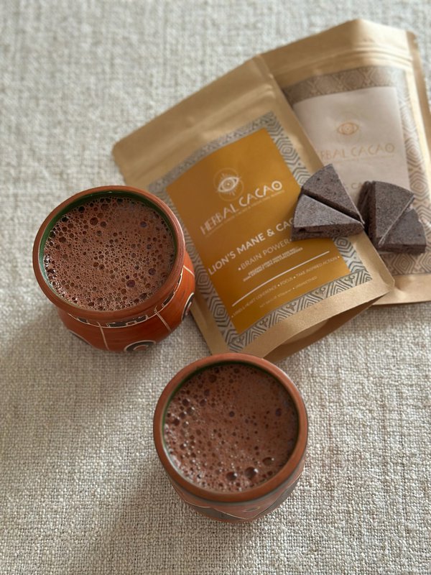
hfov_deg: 30.3
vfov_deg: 39.7
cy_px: 288
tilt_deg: -65.4
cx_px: 216
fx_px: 797
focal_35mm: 48
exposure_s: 1/57
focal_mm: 6.86
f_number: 1.78
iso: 400
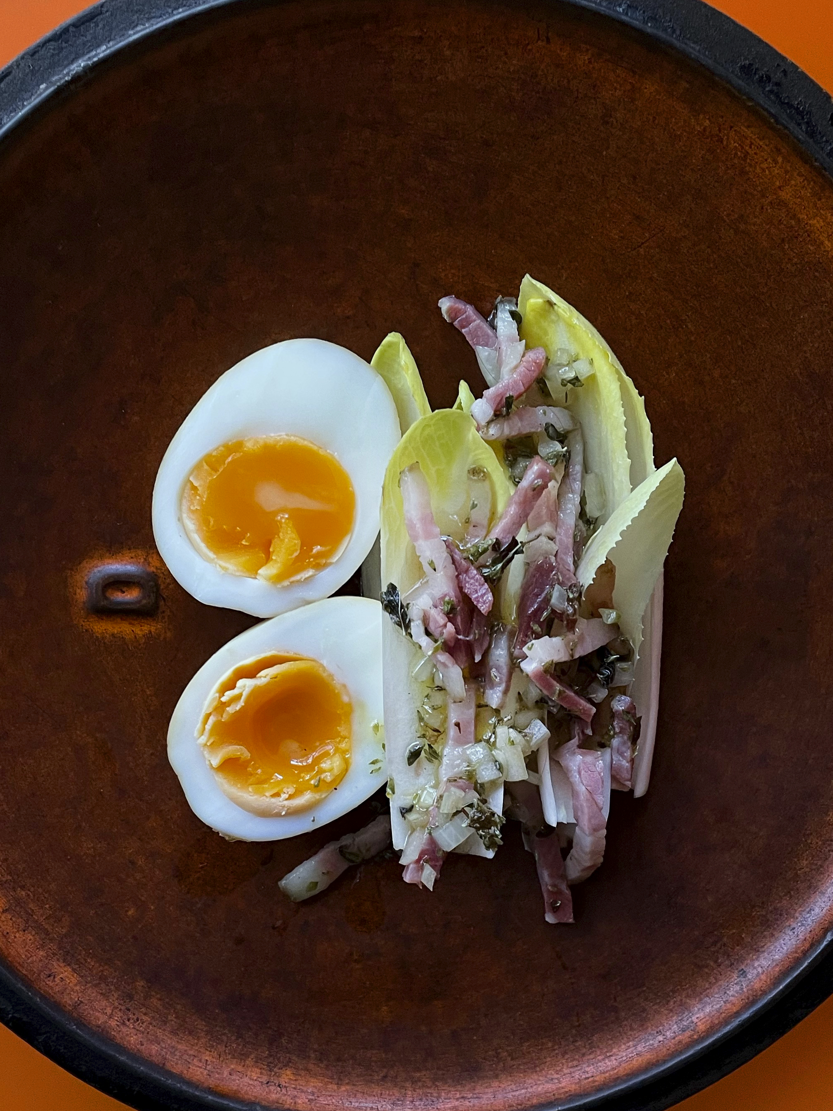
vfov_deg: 67.3
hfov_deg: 53.1
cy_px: 556
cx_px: 416
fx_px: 834
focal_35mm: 26
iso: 200
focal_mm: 4.2
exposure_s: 1/60
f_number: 1.6
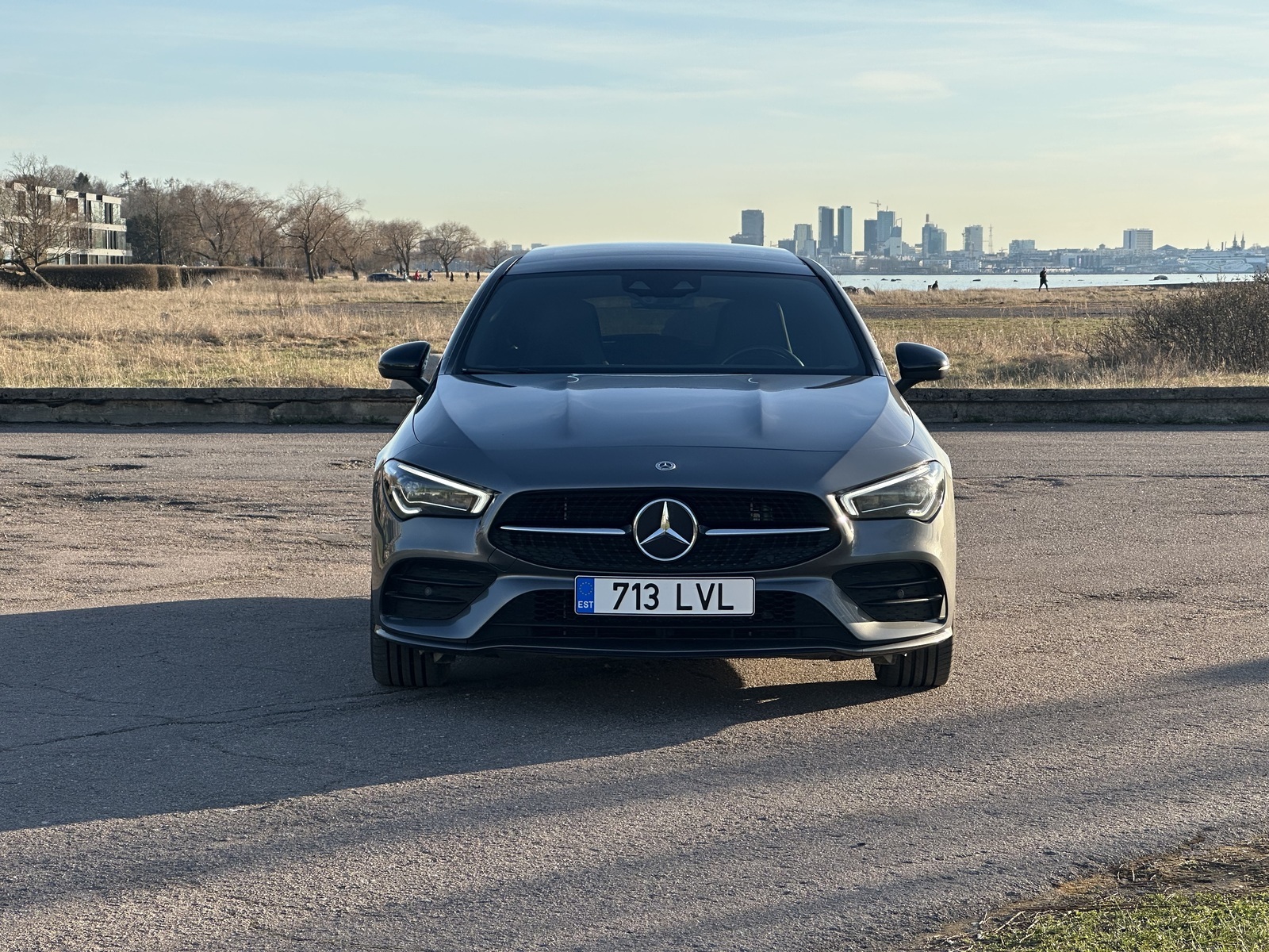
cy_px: 476
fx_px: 2823
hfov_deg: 25.3
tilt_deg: -3.9
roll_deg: +0.0
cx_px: 634
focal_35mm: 77
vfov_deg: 19.1
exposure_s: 1/523
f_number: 2.8
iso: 32
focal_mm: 9
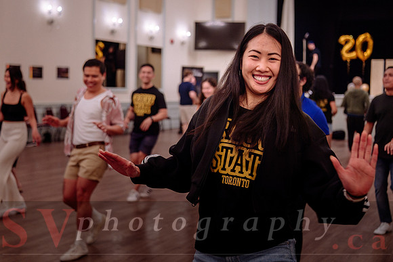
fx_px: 578
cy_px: 108
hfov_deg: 37.5
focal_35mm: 53
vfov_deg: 25.5
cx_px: 203
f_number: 2.8
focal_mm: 45
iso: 1000
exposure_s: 1/160
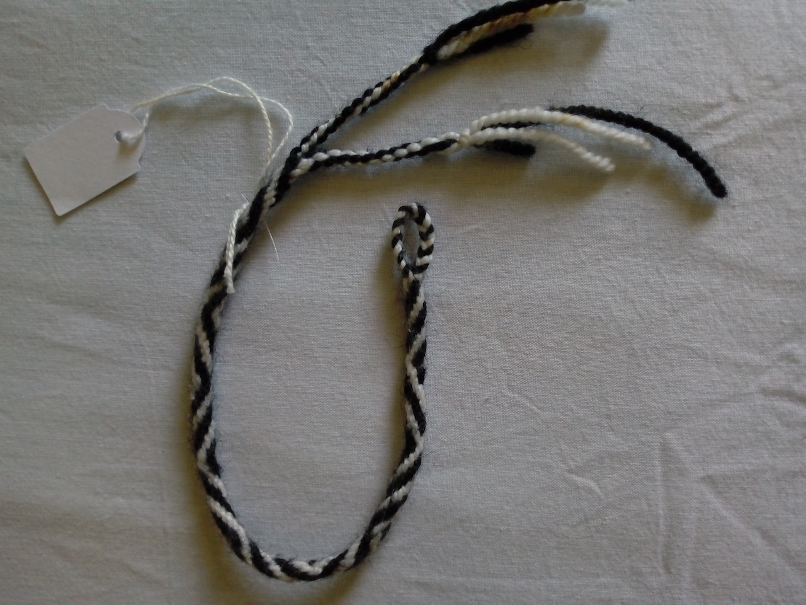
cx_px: 403
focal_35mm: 27
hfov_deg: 65.3
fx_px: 629
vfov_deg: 51.4
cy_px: 302
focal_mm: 3.5
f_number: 2
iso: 253
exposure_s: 1/100
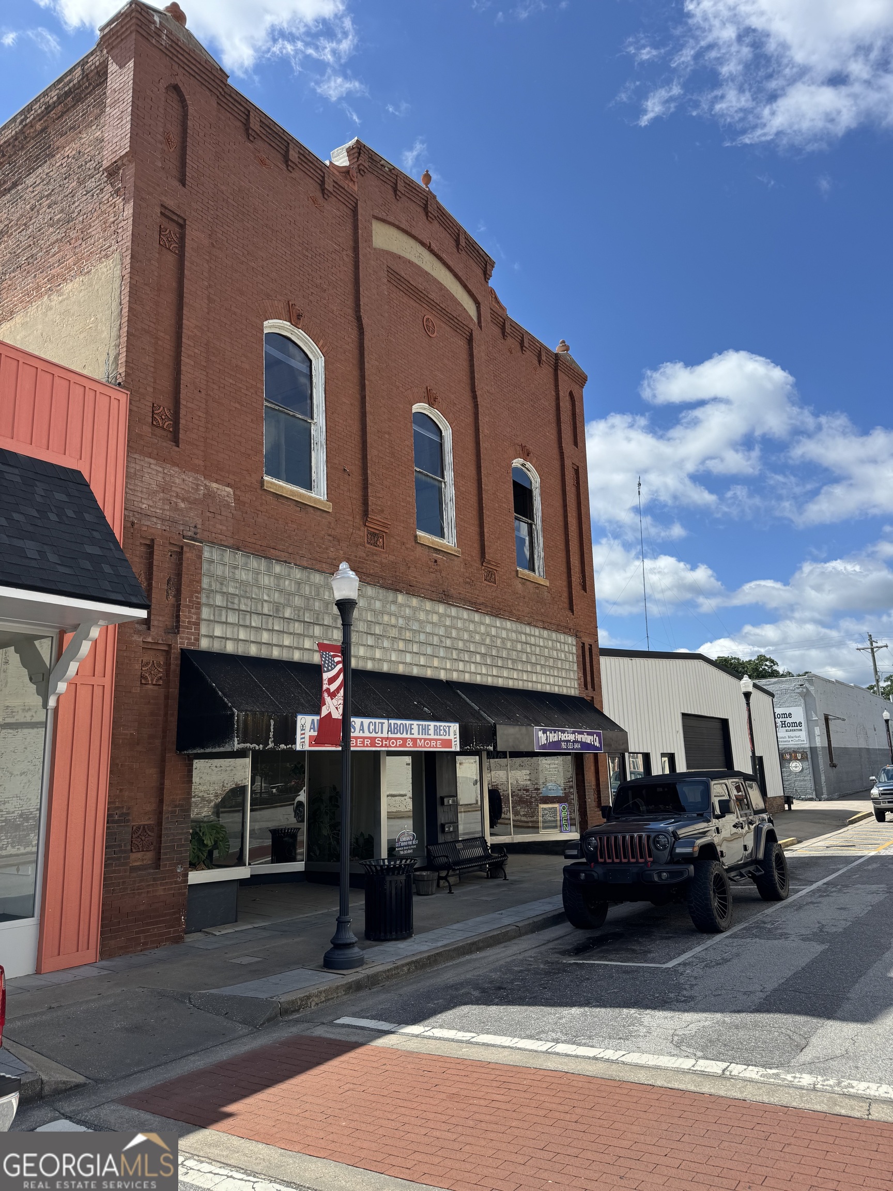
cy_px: 596
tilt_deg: +13.2
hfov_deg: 56.8
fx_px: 826
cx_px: 446
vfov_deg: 71.6
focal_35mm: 24
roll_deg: +1.1
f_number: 1.78
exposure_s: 1/3247
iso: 80
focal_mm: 6.76
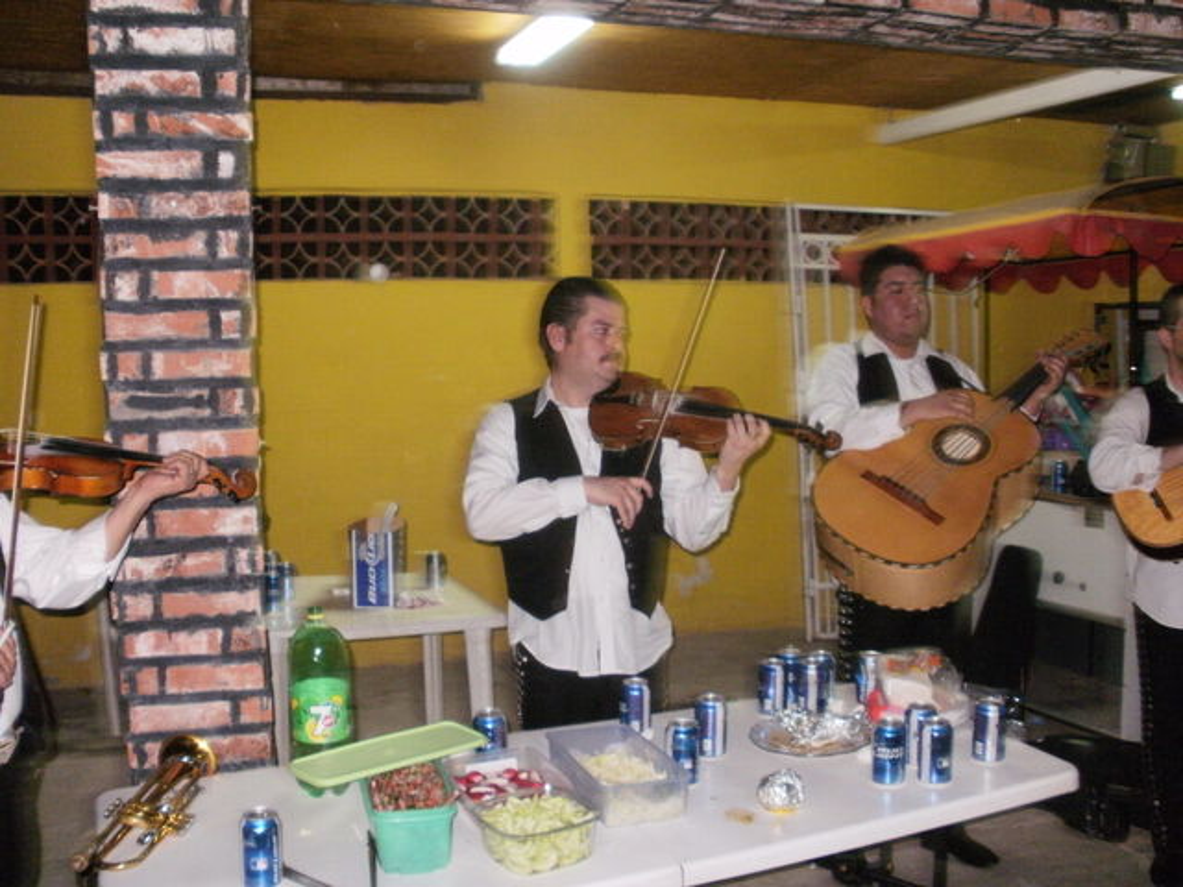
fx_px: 1230
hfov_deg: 51.4
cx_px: 592
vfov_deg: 39.7
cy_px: 444
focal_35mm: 36
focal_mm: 6.3
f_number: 3.5
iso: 320
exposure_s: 1/30
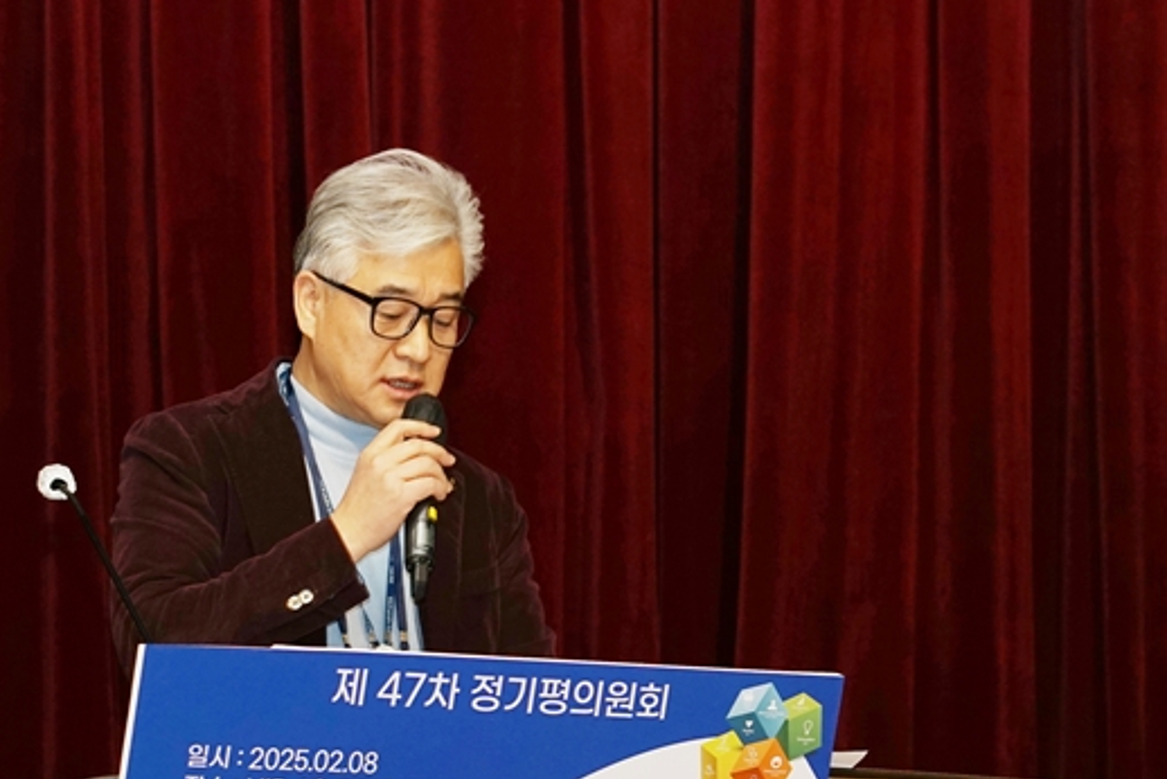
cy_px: 670
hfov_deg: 12.5
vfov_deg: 8.4
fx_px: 5319
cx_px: 536
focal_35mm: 164
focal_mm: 85
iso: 400
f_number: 6.3
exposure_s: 1/80
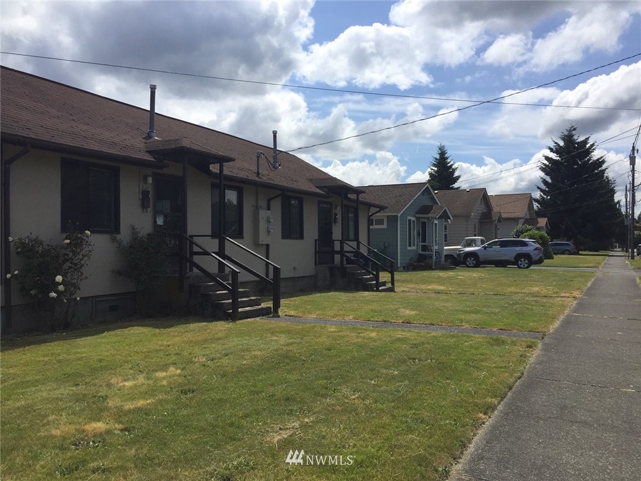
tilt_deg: +0.0
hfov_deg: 61.7
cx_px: 320
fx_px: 537
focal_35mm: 29
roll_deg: -1.0
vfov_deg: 48.2
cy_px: 240
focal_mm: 4.15
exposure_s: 1/4950
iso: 32
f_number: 2.2
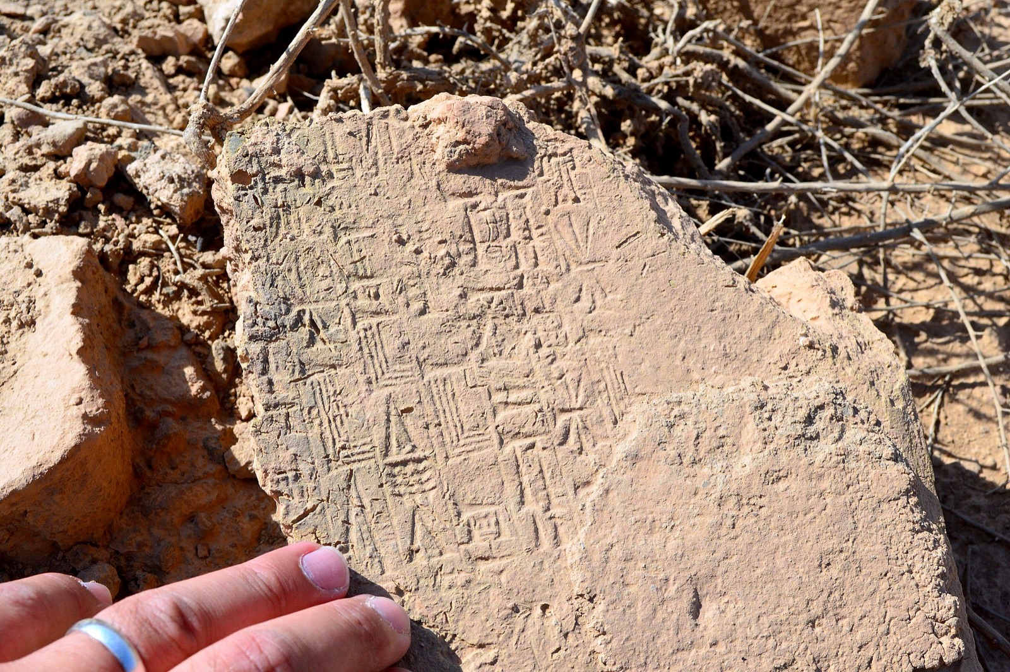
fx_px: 1472
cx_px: 505
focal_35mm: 52
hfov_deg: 37.9
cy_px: 336
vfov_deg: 25.7
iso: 400
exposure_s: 1/500
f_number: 11
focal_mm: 35
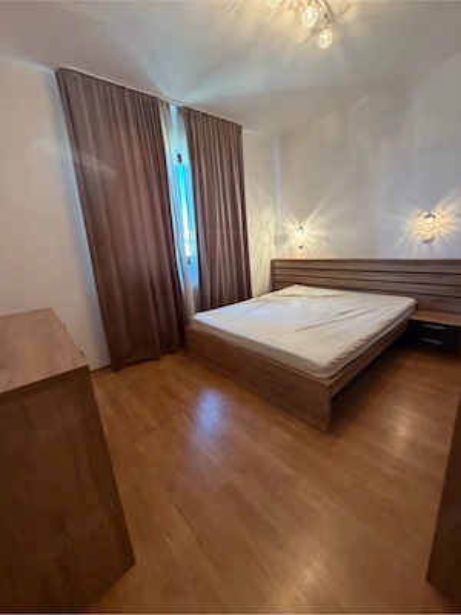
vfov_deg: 102.1
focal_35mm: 14
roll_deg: +3.2
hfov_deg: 85.7
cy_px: 308
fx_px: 249
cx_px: 230
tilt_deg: -10.1
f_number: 2.2
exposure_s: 1/50
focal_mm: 2.22
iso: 320
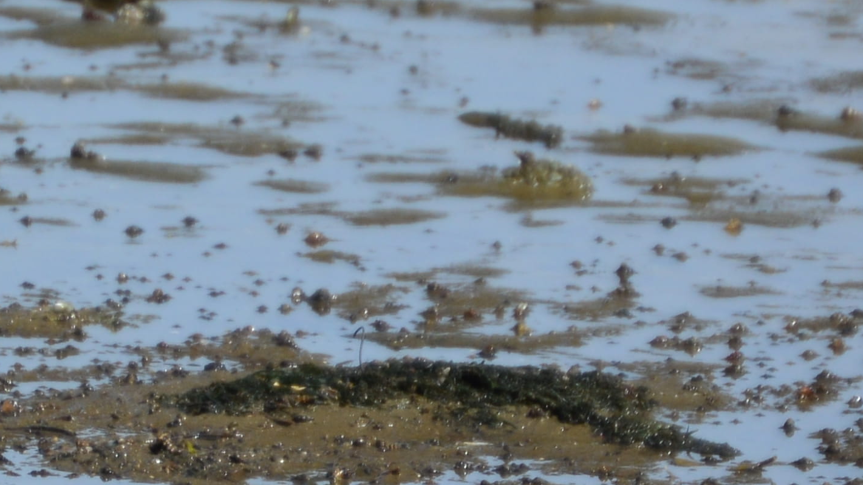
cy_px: 451
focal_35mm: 1028
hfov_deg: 2.1
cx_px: 182
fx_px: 23527
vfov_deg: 1.2
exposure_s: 1/1250
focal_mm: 155
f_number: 5.3
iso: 200
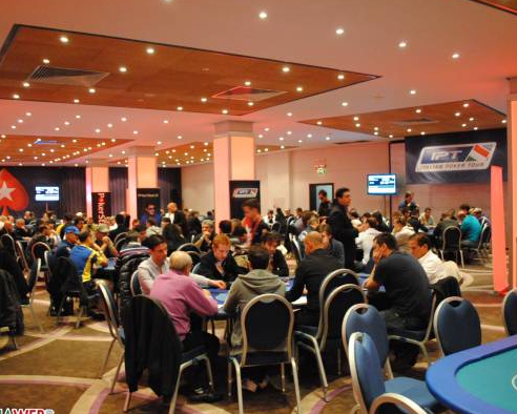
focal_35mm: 33
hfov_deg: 54.2
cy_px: 213
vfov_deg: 44.6
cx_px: 251
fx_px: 505
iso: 1600
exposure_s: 1/15
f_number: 3.5
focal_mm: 18
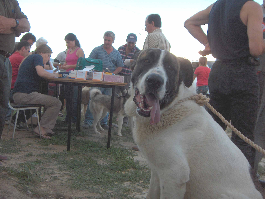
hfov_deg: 47.8
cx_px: 132
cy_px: 100
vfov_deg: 36.9
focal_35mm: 39
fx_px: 299
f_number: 2.8
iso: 100
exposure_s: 1/588
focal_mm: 8
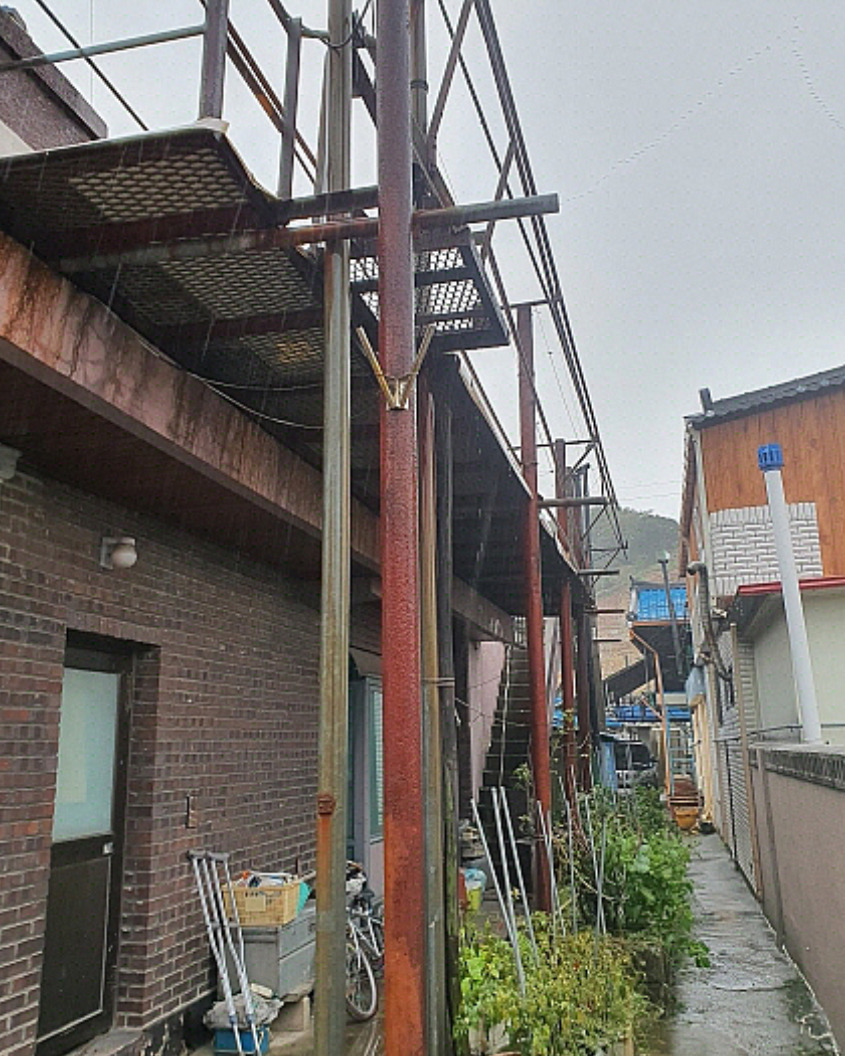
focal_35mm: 29
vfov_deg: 60.4
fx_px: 907
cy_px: 521
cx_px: 414
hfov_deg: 50.0
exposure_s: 1/120
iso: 100
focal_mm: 4.3
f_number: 2.4
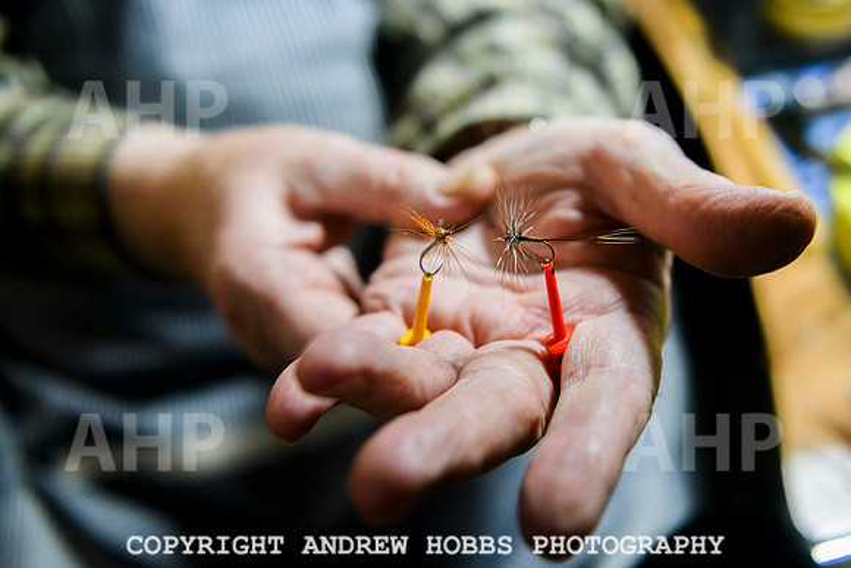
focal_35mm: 42
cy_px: 255
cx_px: 511
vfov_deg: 31.9
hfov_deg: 46.1
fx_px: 993
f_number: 3.2
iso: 1600
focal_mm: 35
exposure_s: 1/400
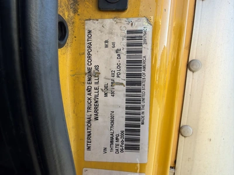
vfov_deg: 56.8
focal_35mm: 24
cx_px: 117
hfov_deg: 71.6
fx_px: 162
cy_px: 88
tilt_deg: -3.7
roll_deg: -4.7
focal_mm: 2.22
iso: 50
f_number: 2.2
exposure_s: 1/202
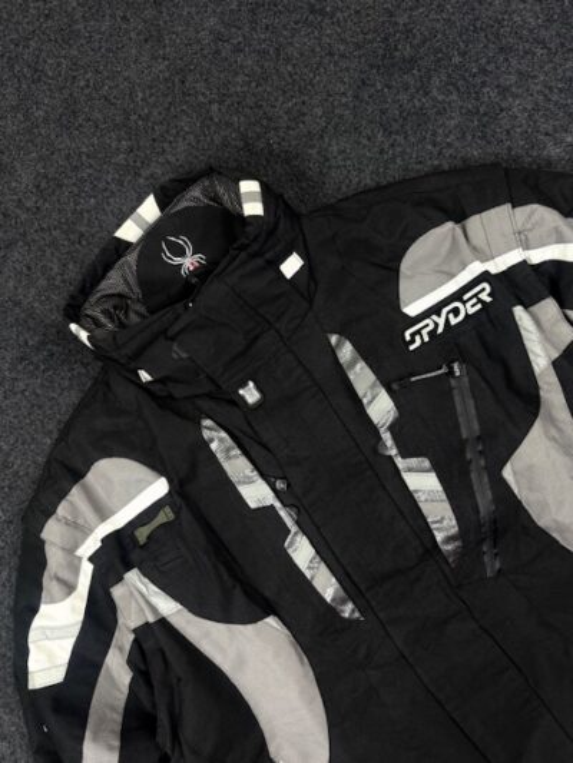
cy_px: 382
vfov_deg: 71.6
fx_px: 529
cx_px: 286
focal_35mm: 24
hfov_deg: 56.8
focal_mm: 6.76
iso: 160
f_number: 1.78
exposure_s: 1/100
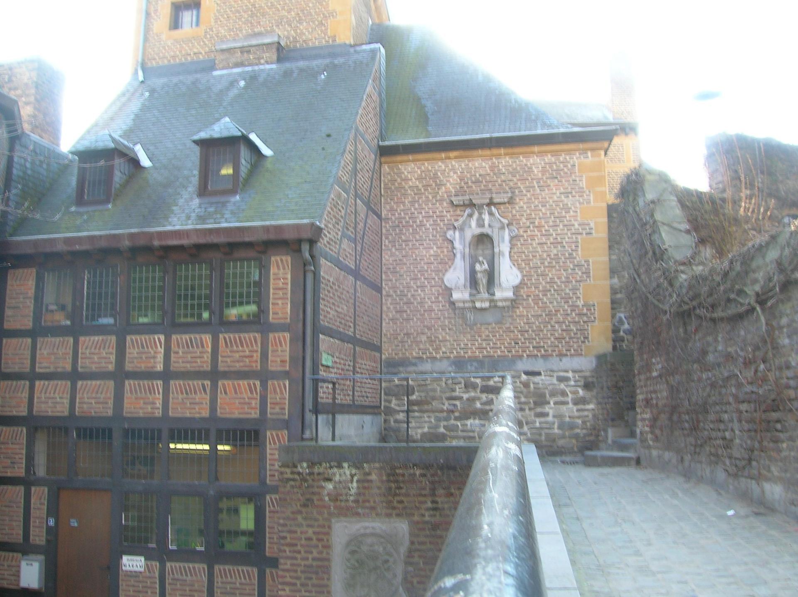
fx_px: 783
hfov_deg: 54.0
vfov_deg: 41.7
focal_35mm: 34
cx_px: 399
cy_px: 298
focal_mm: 5.7
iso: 50
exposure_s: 1/17.6
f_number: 4.9
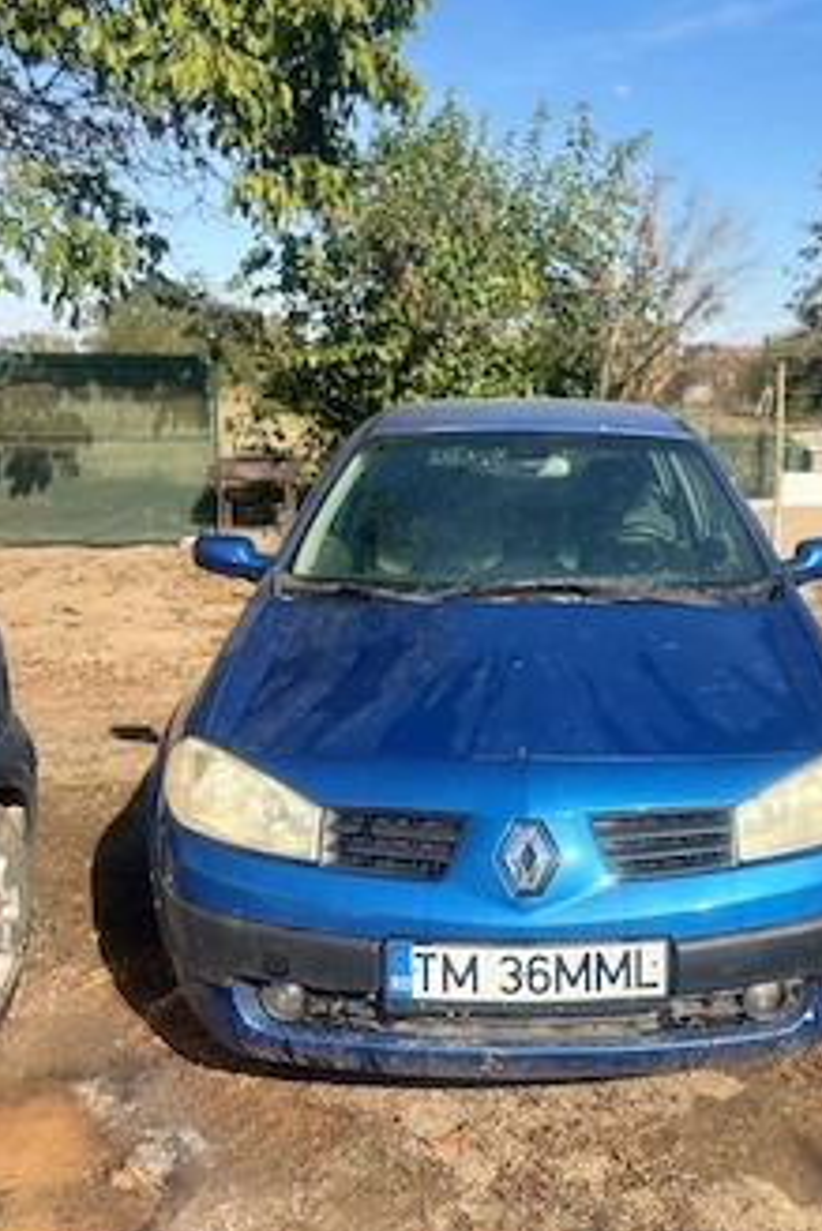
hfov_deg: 39.5
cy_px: 537
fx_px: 1129
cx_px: 556
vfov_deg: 57.0
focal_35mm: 33
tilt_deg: -7.2
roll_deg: -1.3
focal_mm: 5.96
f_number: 1.6
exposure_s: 1/2398
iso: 50
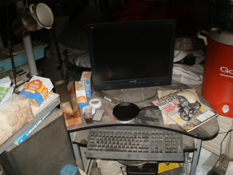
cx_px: 116
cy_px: 88
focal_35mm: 36
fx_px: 242
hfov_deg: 51.4
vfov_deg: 39.7
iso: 160
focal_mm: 6.3
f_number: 3.5
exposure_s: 1/30
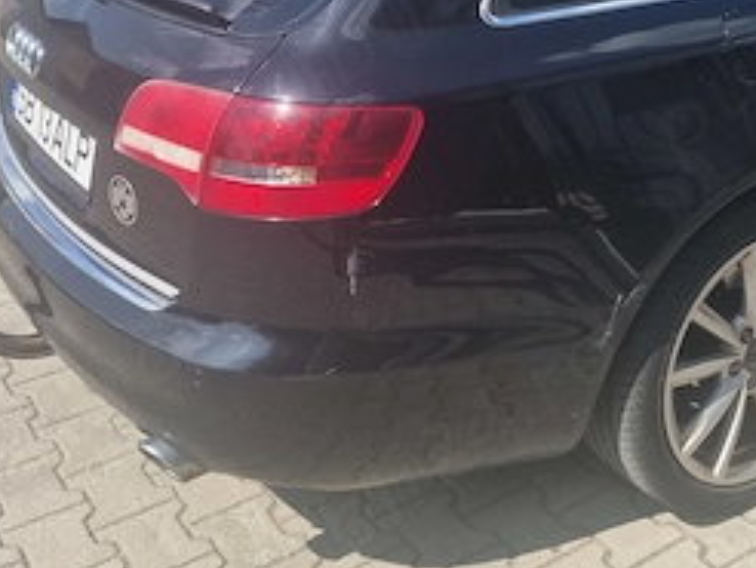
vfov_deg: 25.2
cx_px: 633
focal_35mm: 56
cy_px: 40
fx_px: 1224
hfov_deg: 33.1
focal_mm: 6.4
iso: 50
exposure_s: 1/702
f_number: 1.8
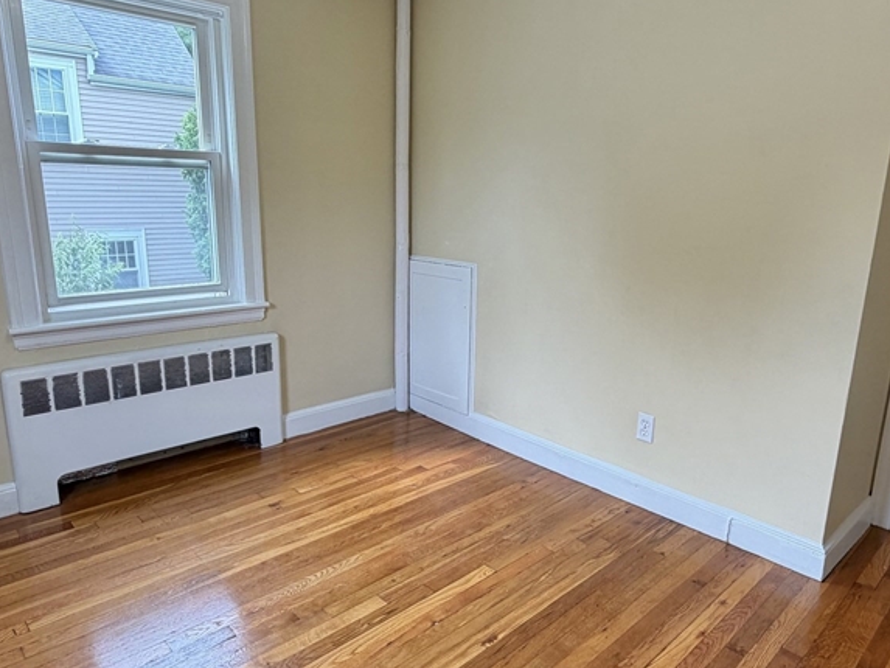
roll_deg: -0.8
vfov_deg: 54.9
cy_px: 342
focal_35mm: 25
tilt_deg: -13.4
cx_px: 482
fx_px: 643
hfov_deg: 69.3
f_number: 2.2
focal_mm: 2.22
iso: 80
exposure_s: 1/120
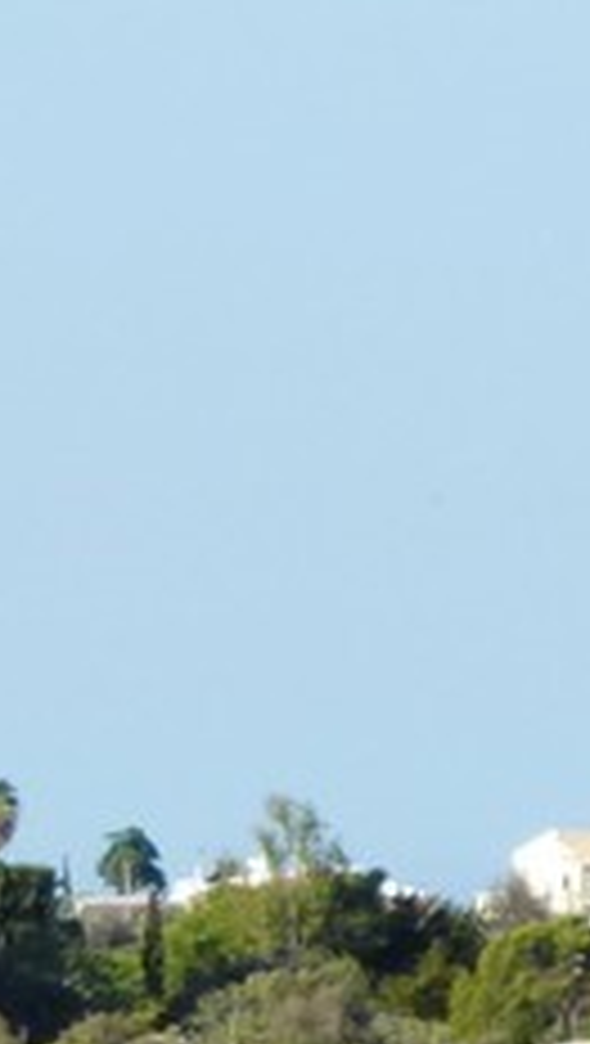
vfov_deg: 3.0
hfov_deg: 1.7
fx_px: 19995
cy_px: 1274
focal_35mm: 721
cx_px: -306
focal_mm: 24.2
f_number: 5.3
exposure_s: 1/320
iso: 80
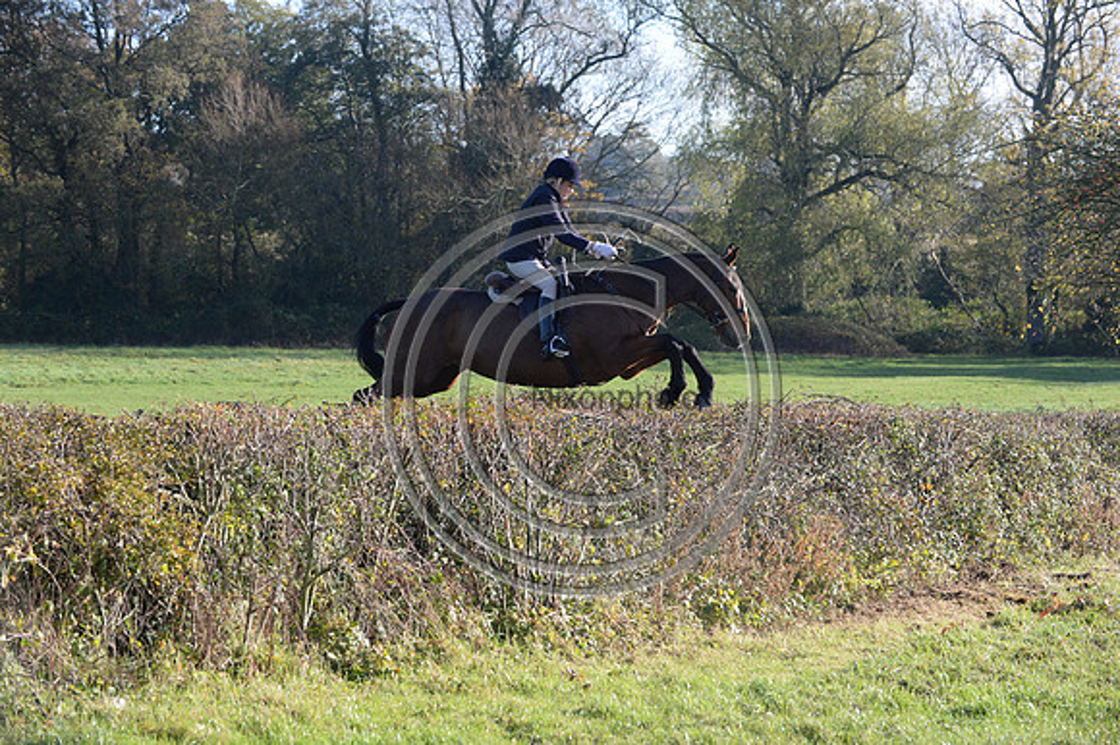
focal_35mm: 95
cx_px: 560
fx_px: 2954
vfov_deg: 14.4
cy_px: 372
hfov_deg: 21.5
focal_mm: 95
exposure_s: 1/1250
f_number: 5
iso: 1000
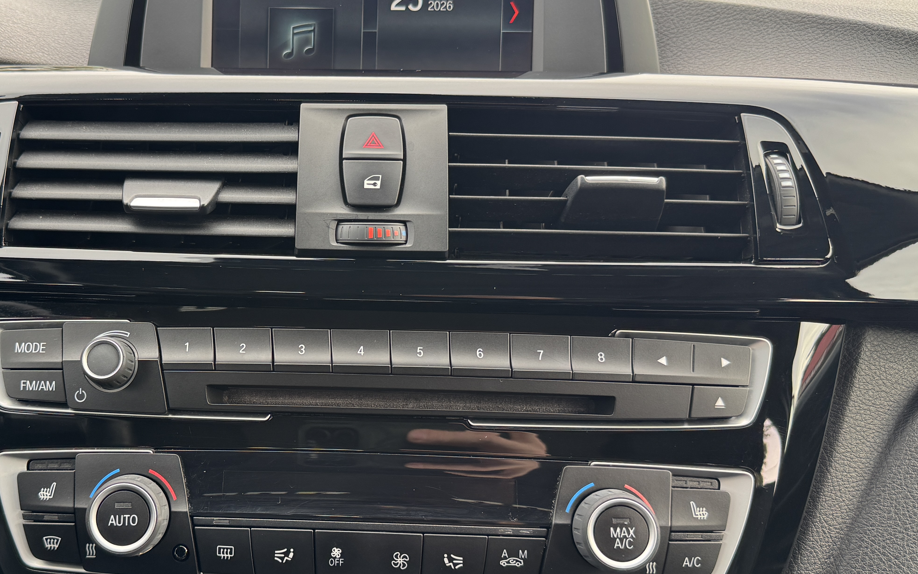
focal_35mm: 37
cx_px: 301
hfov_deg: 51.7
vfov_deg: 34.4
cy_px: 292
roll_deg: -1.5
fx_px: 926
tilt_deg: -15.5
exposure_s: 1/121
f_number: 1.78
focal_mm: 6.76
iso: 100
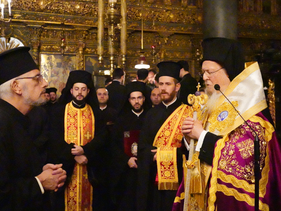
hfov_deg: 52.6
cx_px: 133
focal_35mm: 35
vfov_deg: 40.7
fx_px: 284
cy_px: 106
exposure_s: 1/800
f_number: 5.6
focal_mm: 32
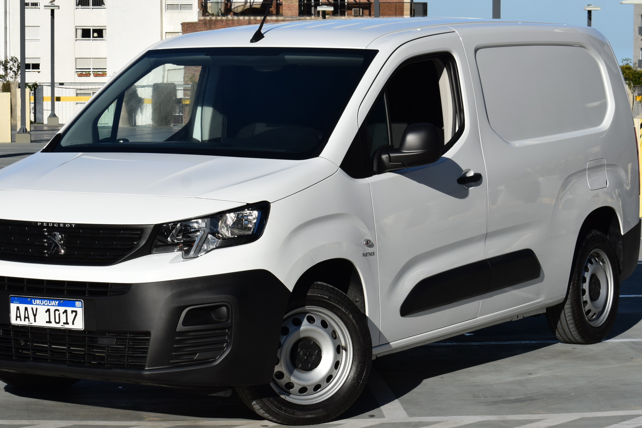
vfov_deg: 11.2
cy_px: 240
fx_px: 2189
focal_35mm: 123
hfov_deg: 16.7
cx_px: 282
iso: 200
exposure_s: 1/500
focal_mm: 55
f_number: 11
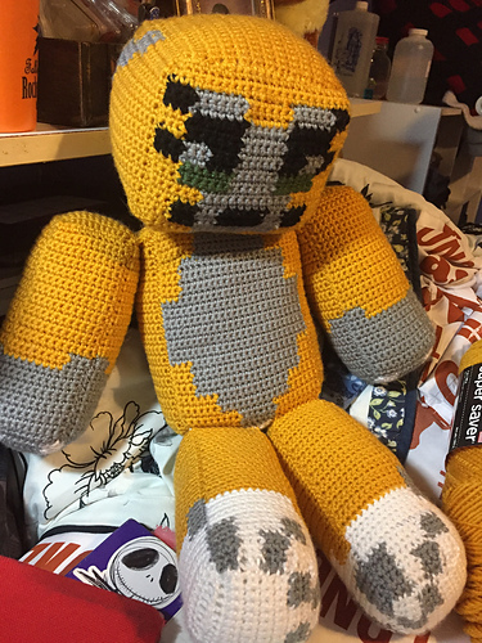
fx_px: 538
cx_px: 241
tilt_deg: -25.7
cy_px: 322
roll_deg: -5.3
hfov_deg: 48.2
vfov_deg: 61.7
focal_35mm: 29
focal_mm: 4.15
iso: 250
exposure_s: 1/30
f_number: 2.2
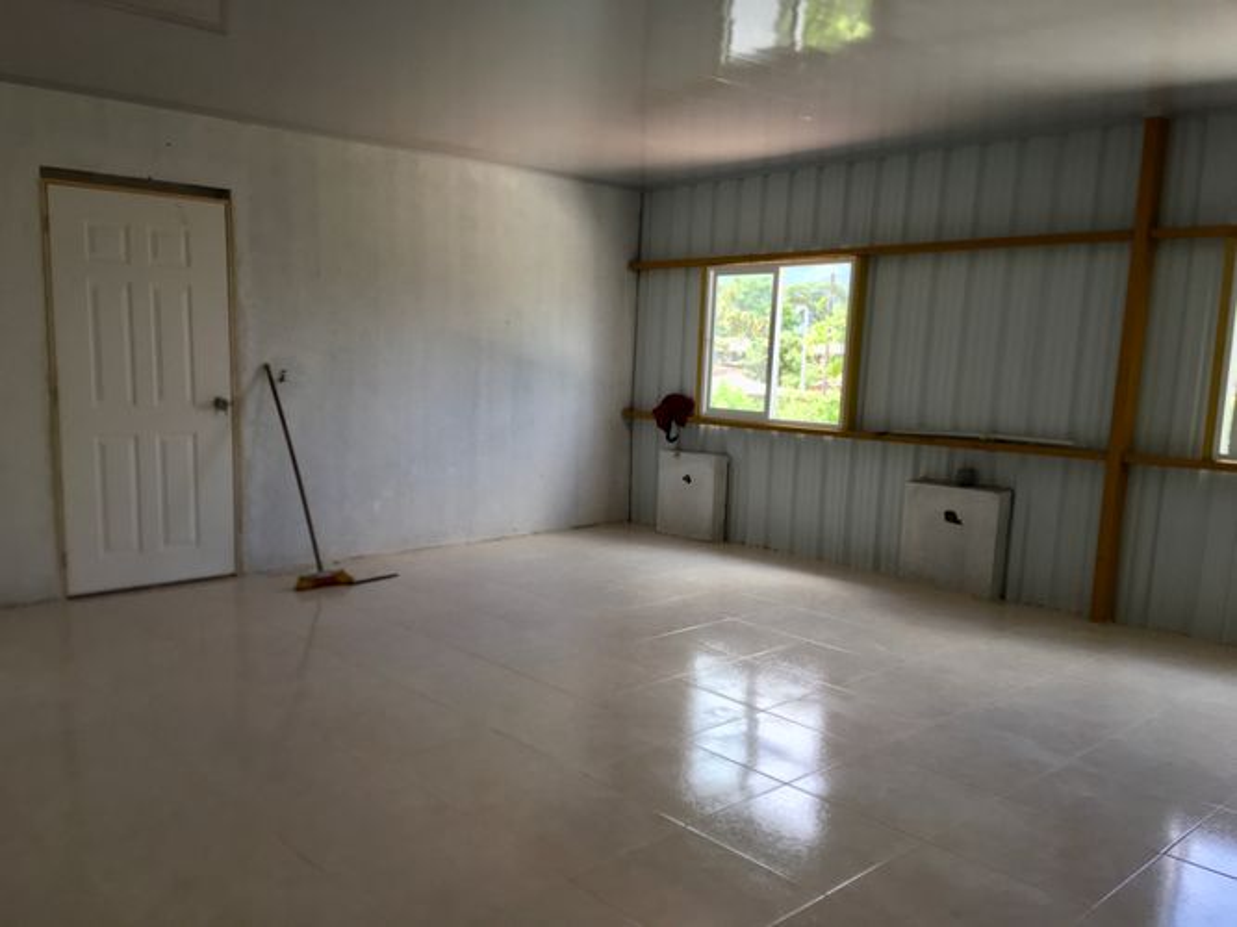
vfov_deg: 48.2
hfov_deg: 61.7
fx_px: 1036
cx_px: 618
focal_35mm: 29
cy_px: 464
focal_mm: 4.15
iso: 40
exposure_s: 1/120
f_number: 2.2
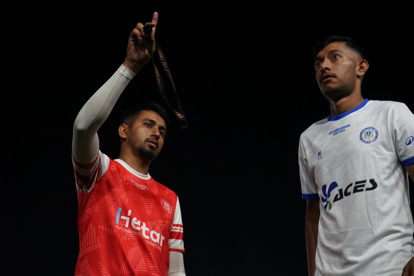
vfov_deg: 19.4
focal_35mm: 70
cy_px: 138
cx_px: 207
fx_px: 805
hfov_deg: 28.8
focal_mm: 70
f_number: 5.6
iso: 2000
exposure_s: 1/125
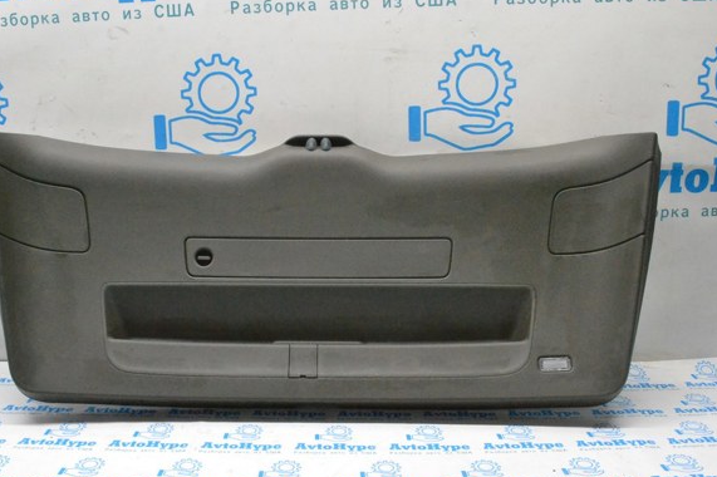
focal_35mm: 37
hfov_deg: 51.8
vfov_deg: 35.9
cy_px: 238
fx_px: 736
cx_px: 319
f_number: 13
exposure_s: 1/100
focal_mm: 22
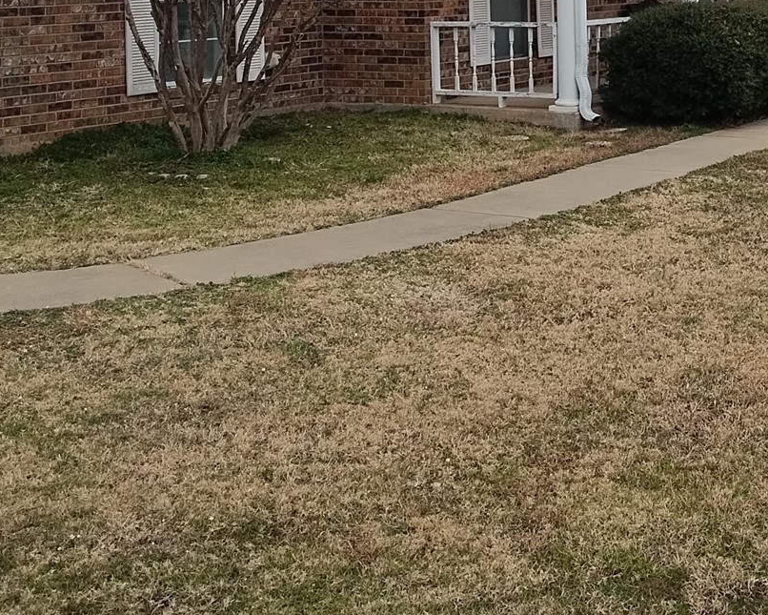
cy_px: -72
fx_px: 1409
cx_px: 650
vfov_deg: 23.0
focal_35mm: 62
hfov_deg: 29.5
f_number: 1.7
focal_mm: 4.71
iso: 102
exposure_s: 1/2087
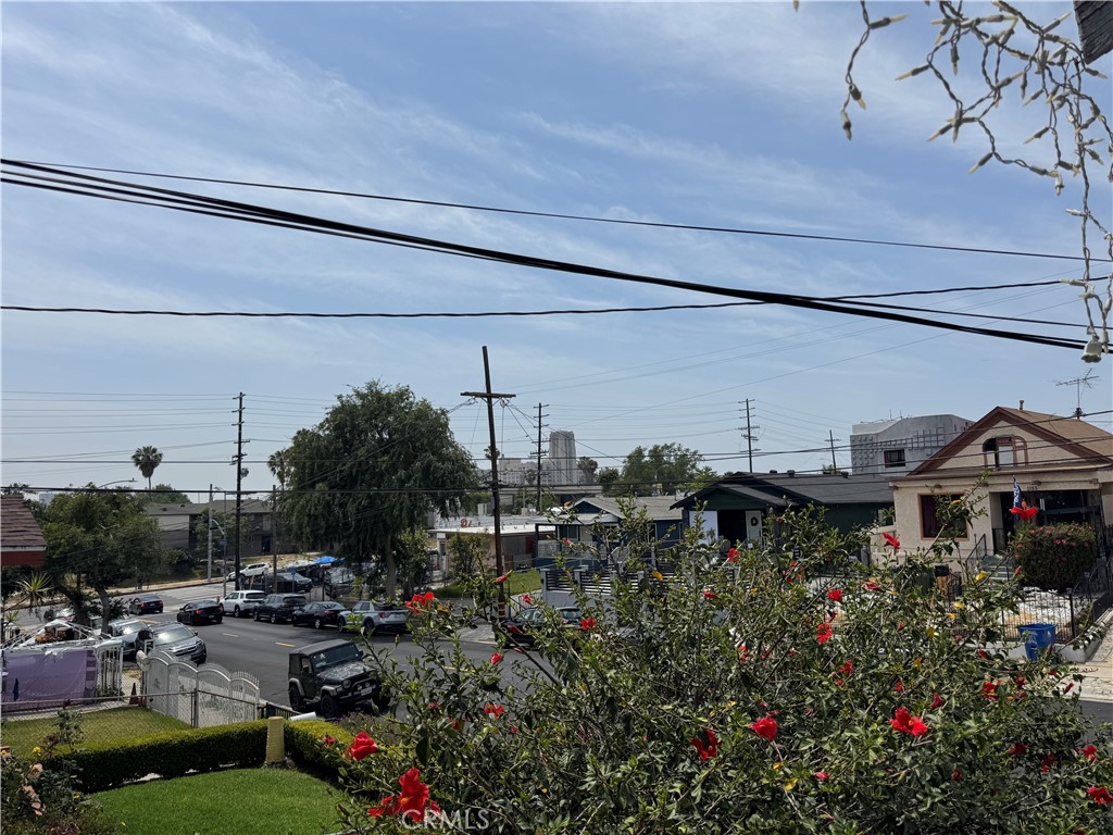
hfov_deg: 71.6
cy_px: 418
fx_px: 772
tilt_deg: +5.7
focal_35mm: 24
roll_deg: +0.7
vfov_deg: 56.8
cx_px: 556
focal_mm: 6.76
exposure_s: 1/10417
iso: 80
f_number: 1.78
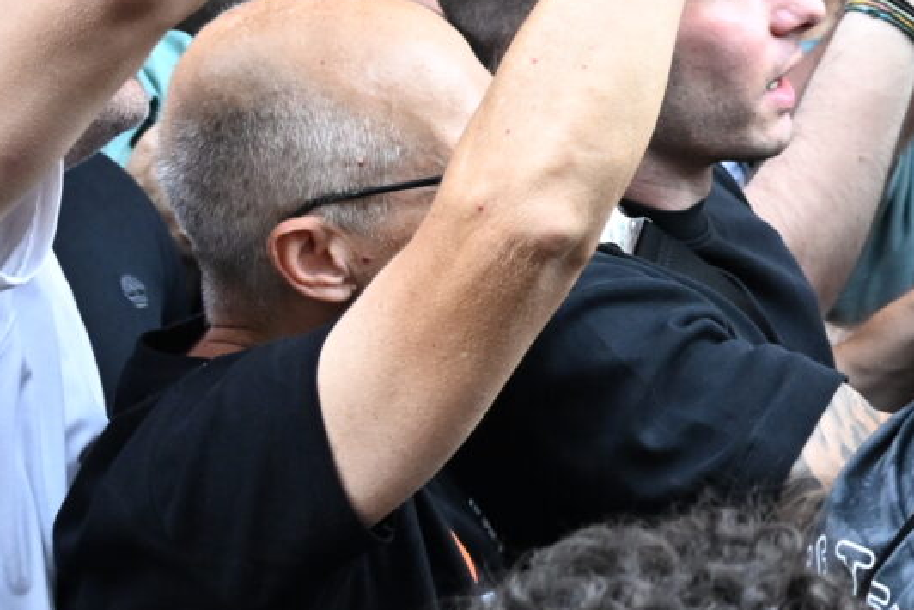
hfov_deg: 9.0
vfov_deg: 6.6
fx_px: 5257
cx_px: 2165
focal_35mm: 207
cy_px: 260
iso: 1600
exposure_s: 1/640
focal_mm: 43
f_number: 4
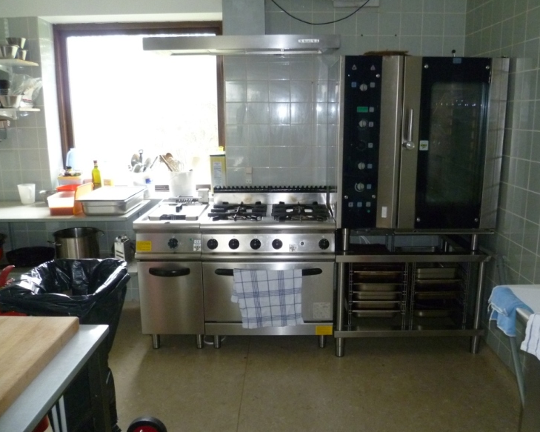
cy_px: 217
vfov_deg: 48.5
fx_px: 479
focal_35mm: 30
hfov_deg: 58.7
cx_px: 285
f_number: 2.8
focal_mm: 5
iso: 400
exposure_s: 1/30
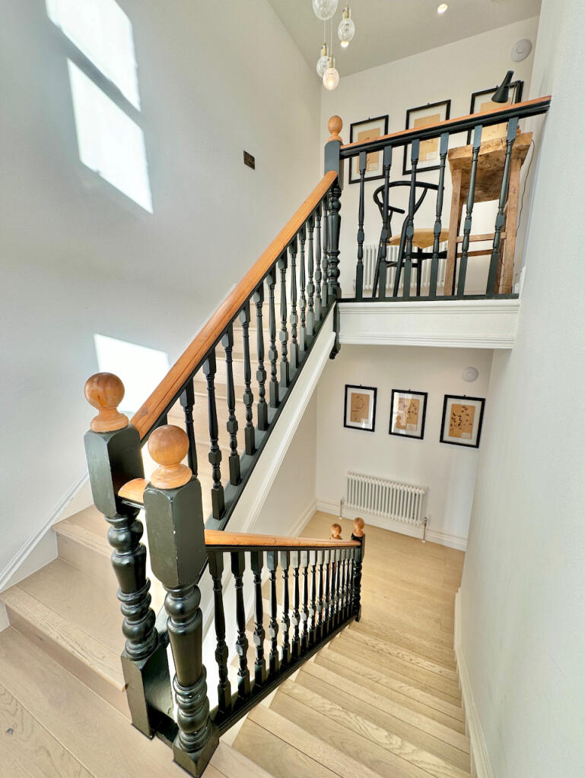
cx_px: 292
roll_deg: +0.8
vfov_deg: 102.0
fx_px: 315
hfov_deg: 85.7
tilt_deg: -15.1
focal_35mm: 14
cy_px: 389
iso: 80
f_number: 2.2
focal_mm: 2.22
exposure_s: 1/100
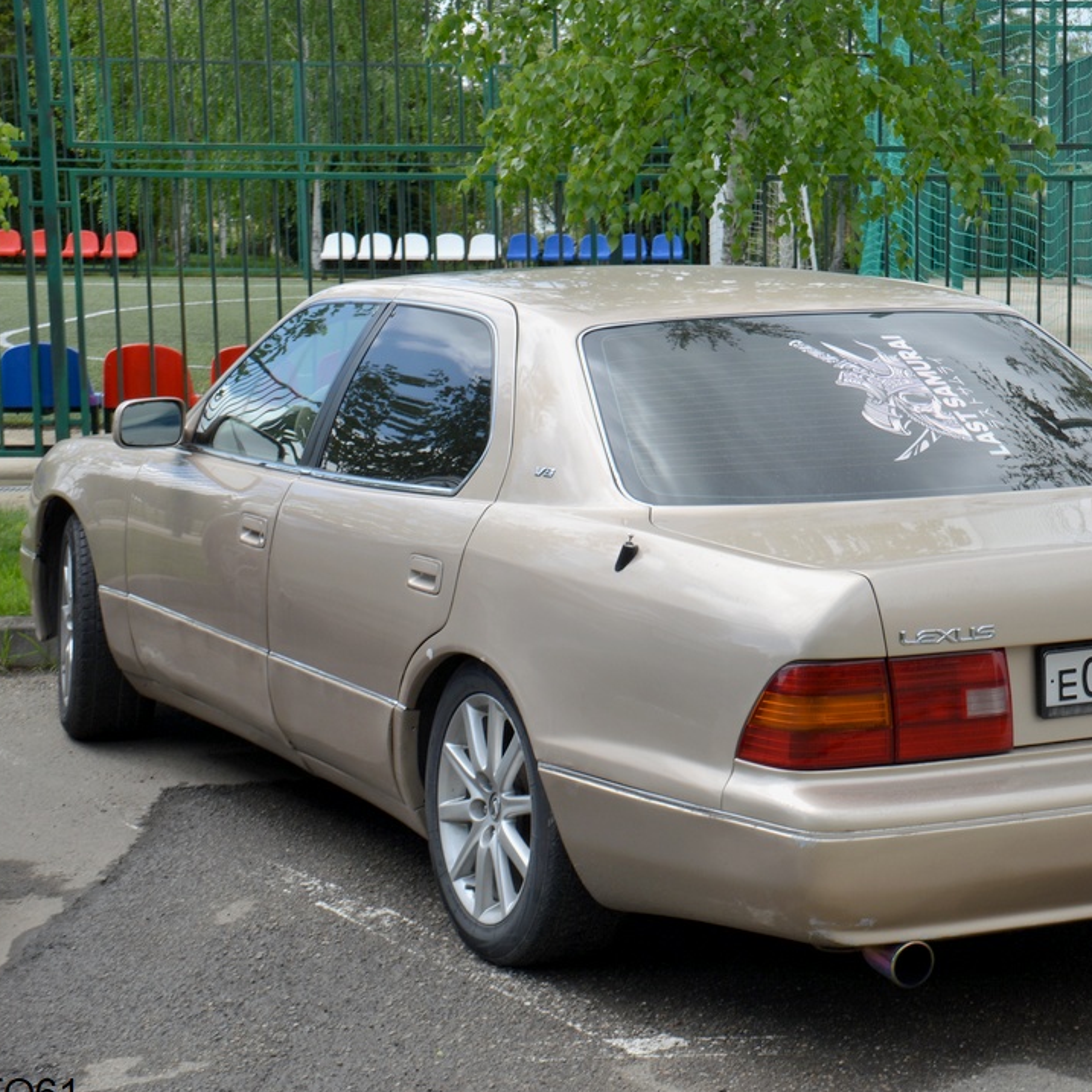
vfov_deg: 21.4
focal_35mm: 81
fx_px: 2891
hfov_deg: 21.3
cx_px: 769
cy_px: 511
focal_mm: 38
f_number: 8
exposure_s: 1/250
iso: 125
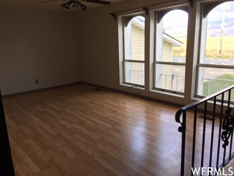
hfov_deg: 61.7
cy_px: 88
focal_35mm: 29
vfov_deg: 48.2
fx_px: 196
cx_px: 117
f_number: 2.2
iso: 40
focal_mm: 4.15
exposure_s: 1/120
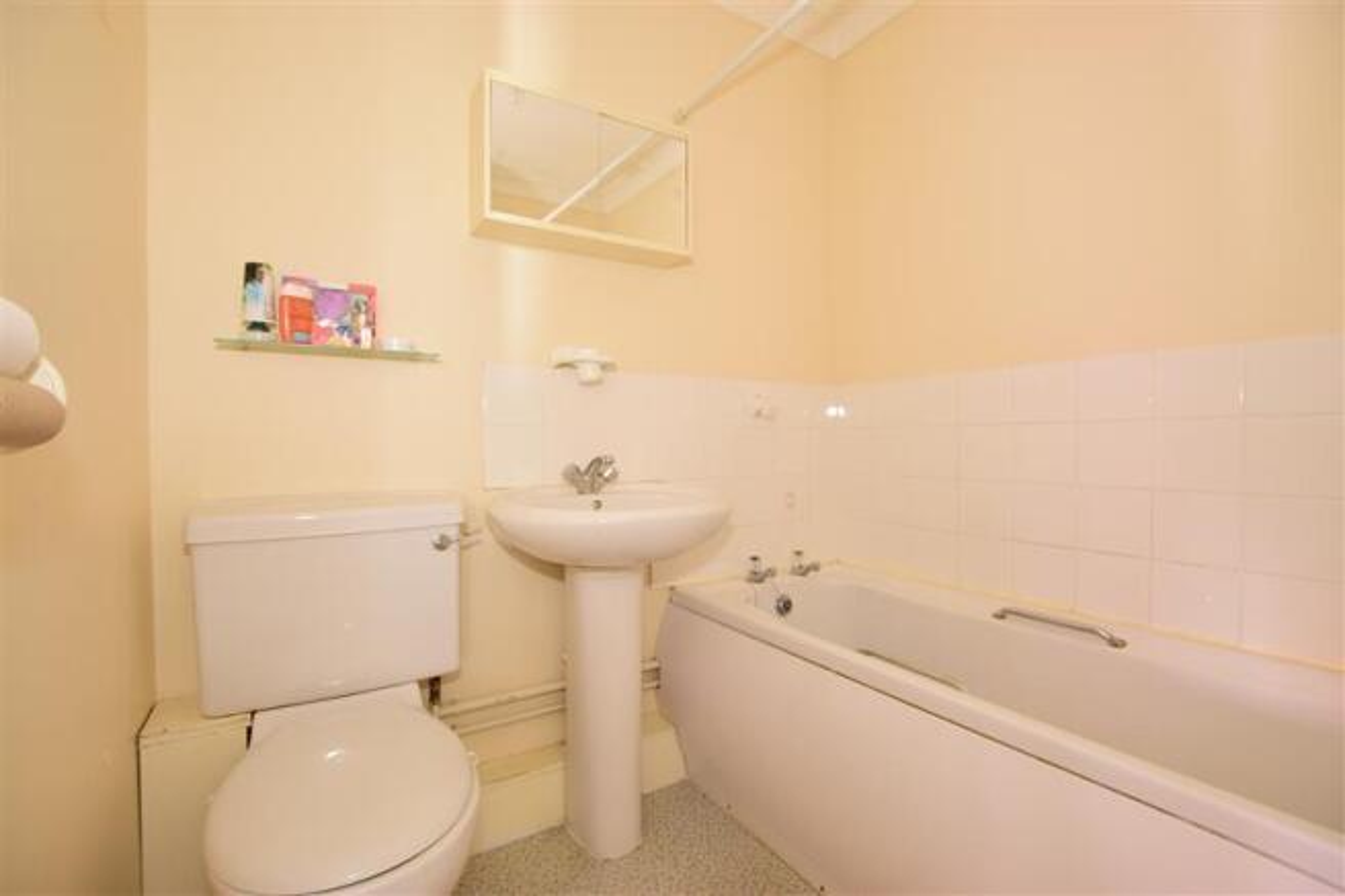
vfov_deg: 77.3
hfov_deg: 100.4
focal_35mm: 15
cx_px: 672
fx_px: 560
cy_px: 448
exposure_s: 6
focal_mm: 10
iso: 200
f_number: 5
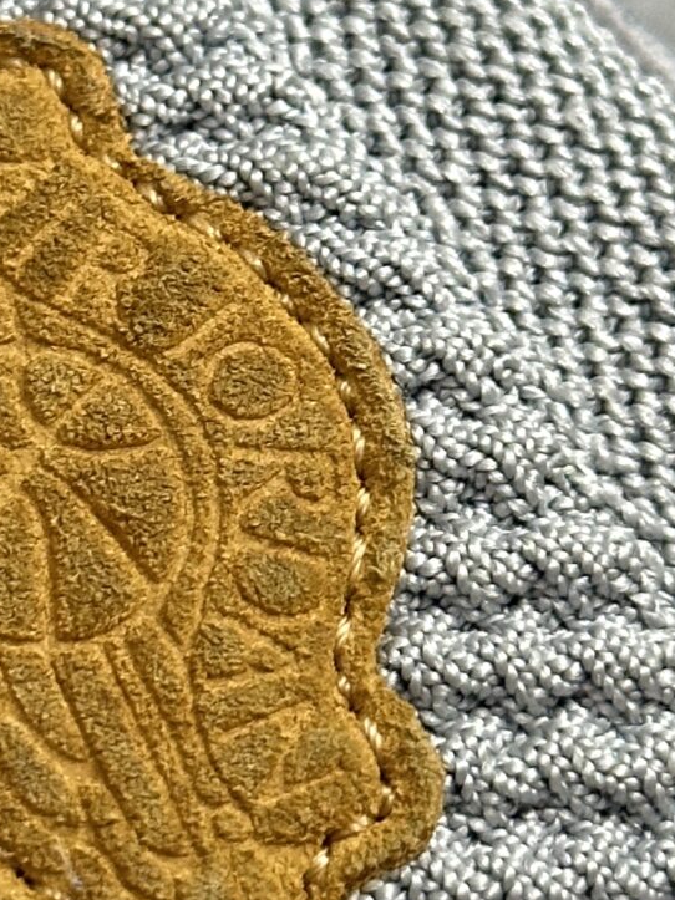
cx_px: 147
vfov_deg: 11.6
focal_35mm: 170
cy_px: 454
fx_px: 4421
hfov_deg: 8.7
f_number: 1.78
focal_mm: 6.86
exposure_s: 1/50
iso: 250
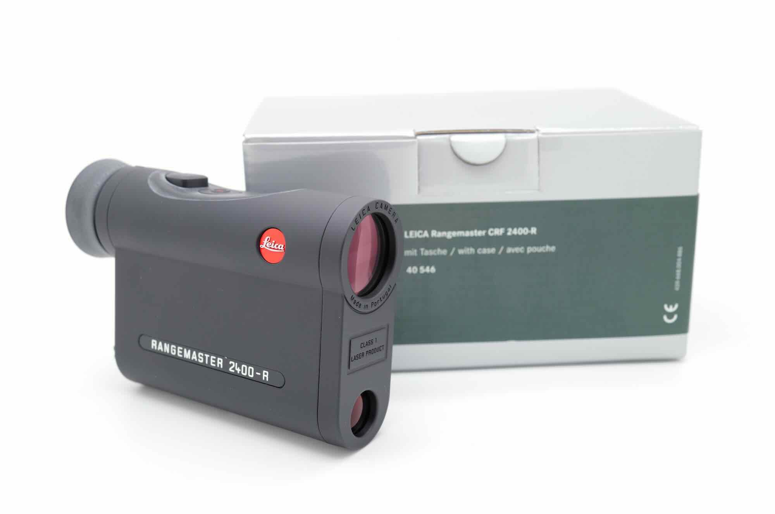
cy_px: 257
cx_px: 388
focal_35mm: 43
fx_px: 924
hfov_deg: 45.5
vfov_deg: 31.1
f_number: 9
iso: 800
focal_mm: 43
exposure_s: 1/60
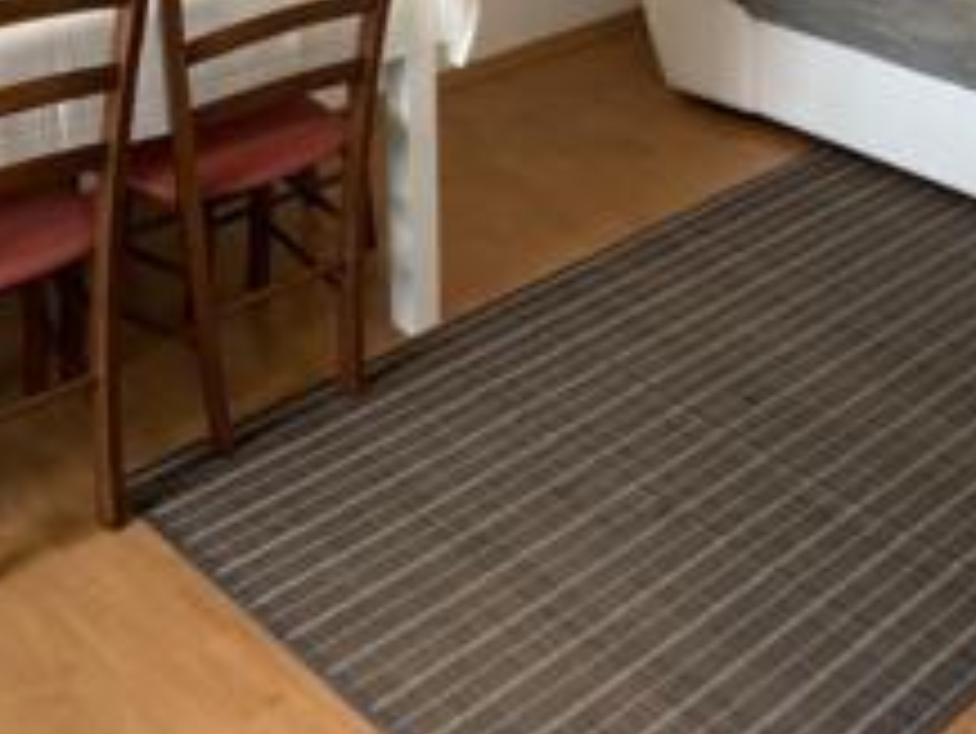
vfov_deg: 22.8
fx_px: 1693
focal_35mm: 60
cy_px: -97
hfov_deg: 31.9
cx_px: 639
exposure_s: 1/50
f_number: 1.8
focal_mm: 4.25
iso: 160
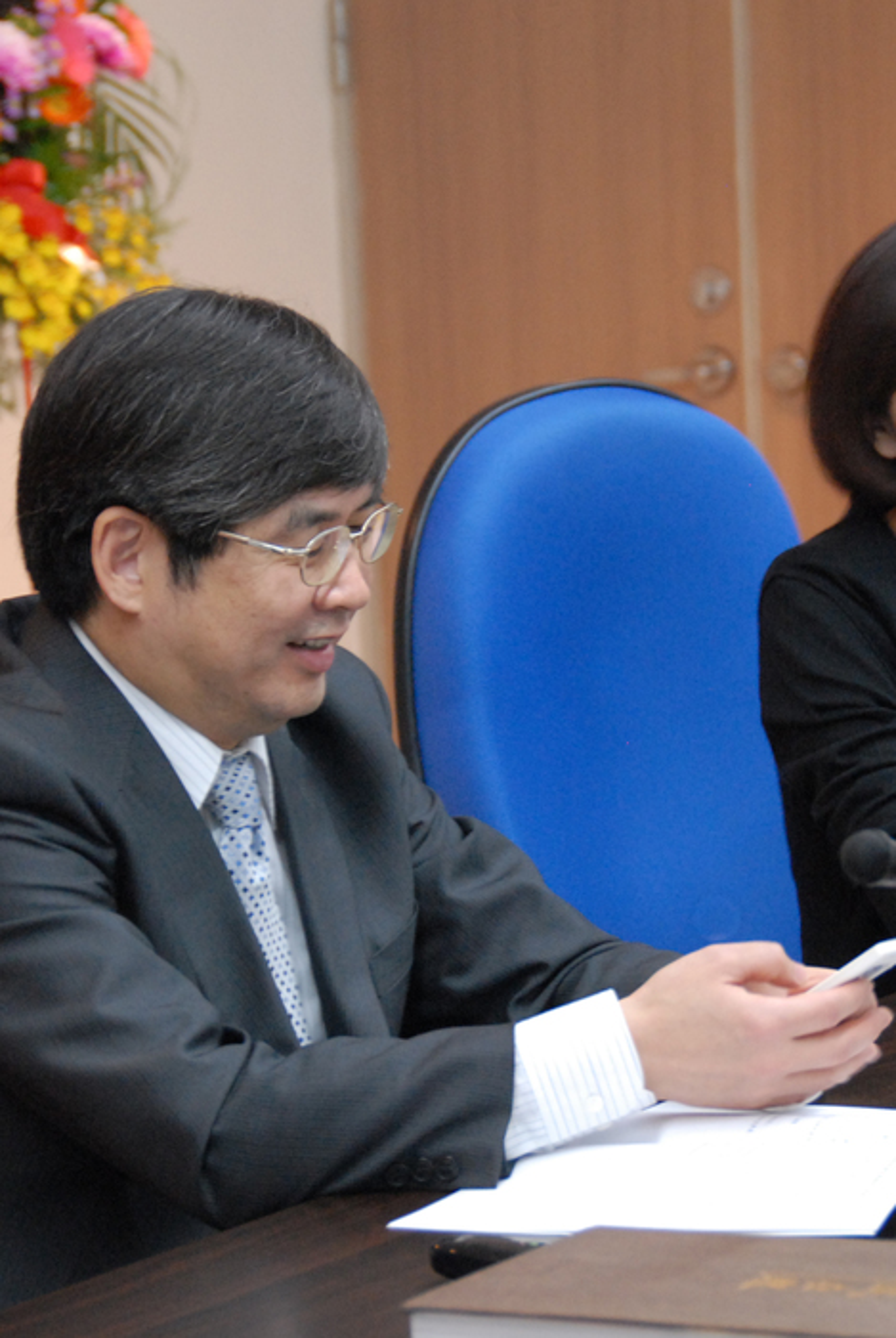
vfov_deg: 19.4
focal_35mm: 105
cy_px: 669
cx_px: 448
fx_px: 3906
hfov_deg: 13.1
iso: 1000
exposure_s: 1/10
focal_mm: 70
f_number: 5
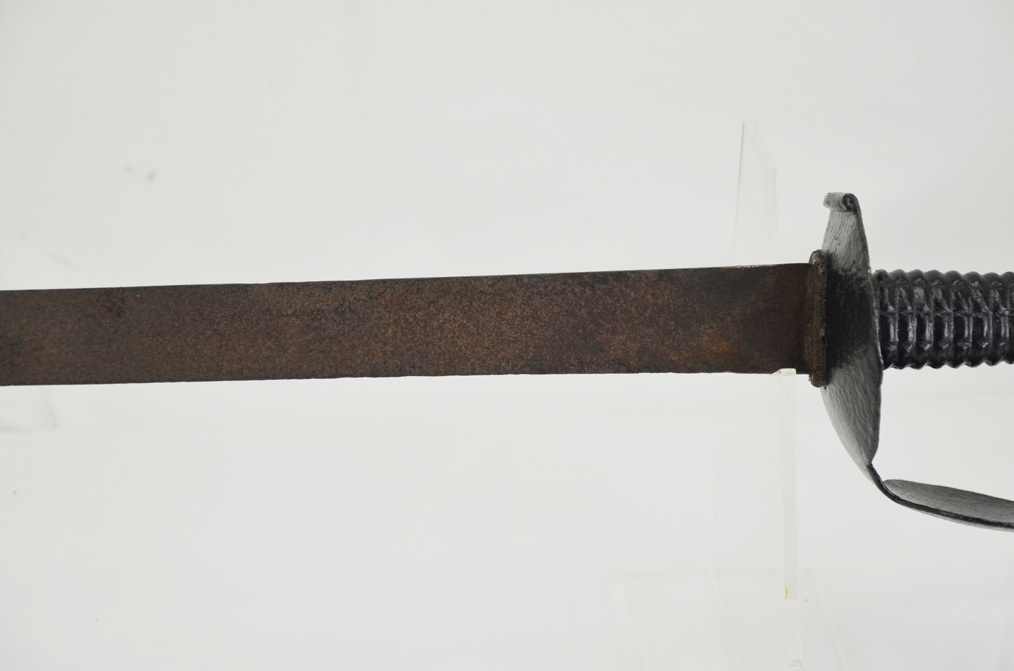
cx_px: 507
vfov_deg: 14.6
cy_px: 336
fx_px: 2614
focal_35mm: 93
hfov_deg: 22.0
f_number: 5
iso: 560
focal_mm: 62
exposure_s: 1/250
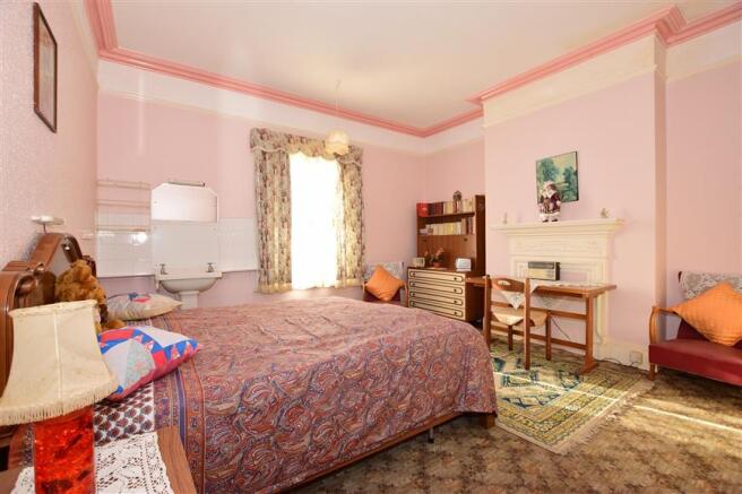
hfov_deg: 100.4
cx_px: 371
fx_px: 309
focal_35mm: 15
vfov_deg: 77.3
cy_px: 247
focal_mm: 10
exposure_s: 1/125
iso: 400
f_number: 5.6
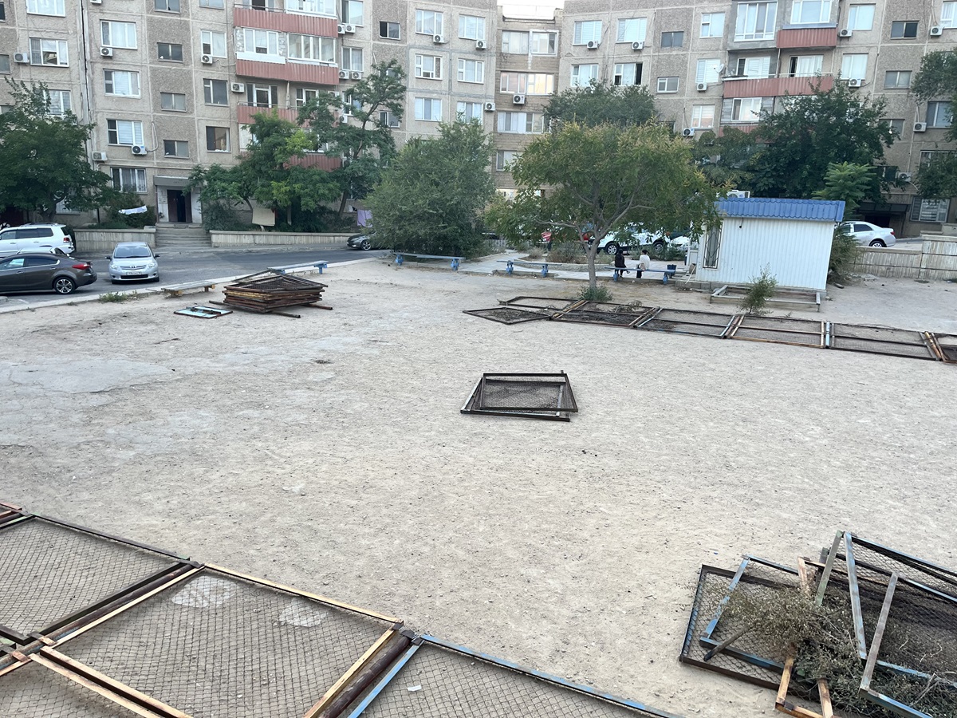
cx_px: 478
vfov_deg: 53.1
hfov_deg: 67.3
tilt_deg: -13.6
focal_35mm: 26
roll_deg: -2.5
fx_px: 719
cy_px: 359
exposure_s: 1/121
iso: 64
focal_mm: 5.1
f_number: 1.6
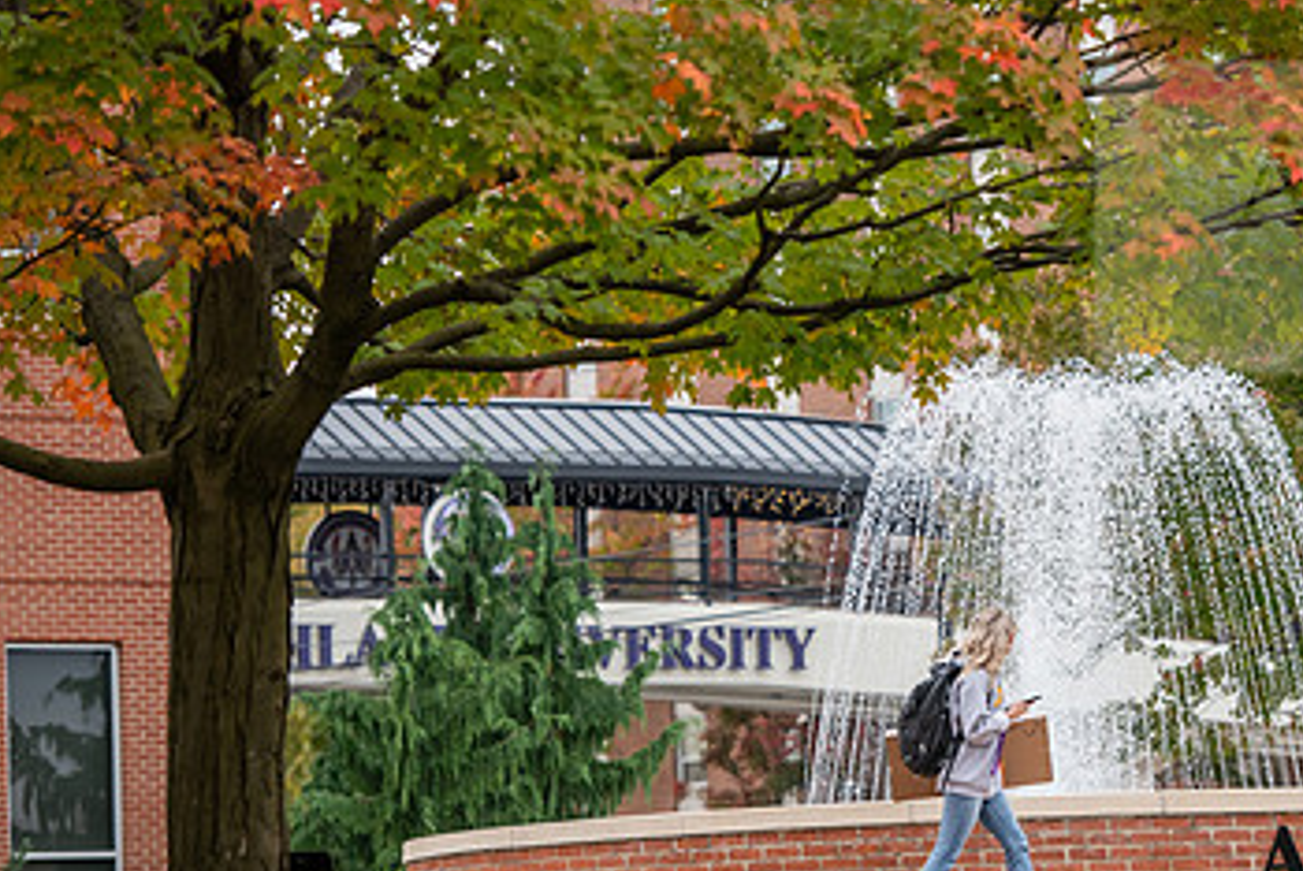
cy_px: 512
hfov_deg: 9.9
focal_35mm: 207
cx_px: 983
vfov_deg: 6.6
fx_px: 7498
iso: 320
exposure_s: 1/640
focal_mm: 125
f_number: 3.5
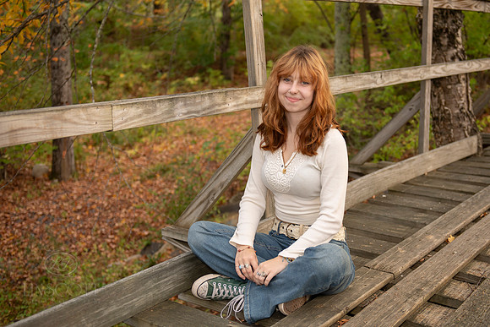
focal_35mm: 51
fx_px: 689
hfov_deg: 39.1
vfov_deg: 26.7
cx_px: 267
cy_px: 152
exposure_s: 1/160
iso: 200
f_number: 2.8
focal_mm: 42
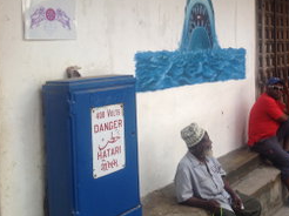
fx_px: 475
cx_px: 220
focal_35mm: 57
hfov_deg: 33.1
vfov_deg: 25.3
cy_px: 55
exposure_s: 1/244
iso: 50
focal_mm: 4.28
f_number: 2.4
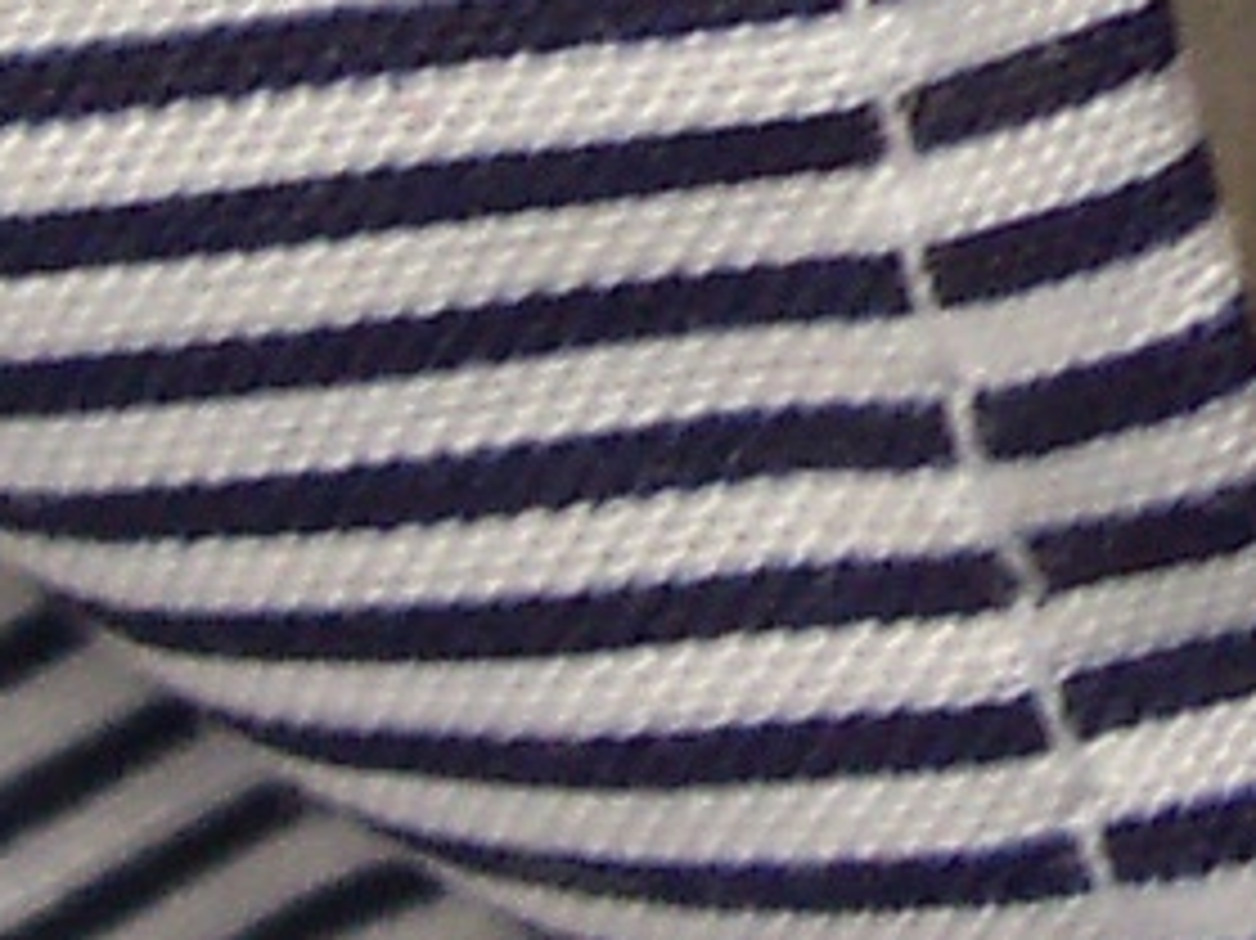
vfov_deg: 6.7
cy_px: -445
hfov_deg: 8.8
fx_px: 7979
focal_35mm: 220
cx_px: 1729
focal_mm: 5.6
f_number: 2.8
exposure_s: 1/45
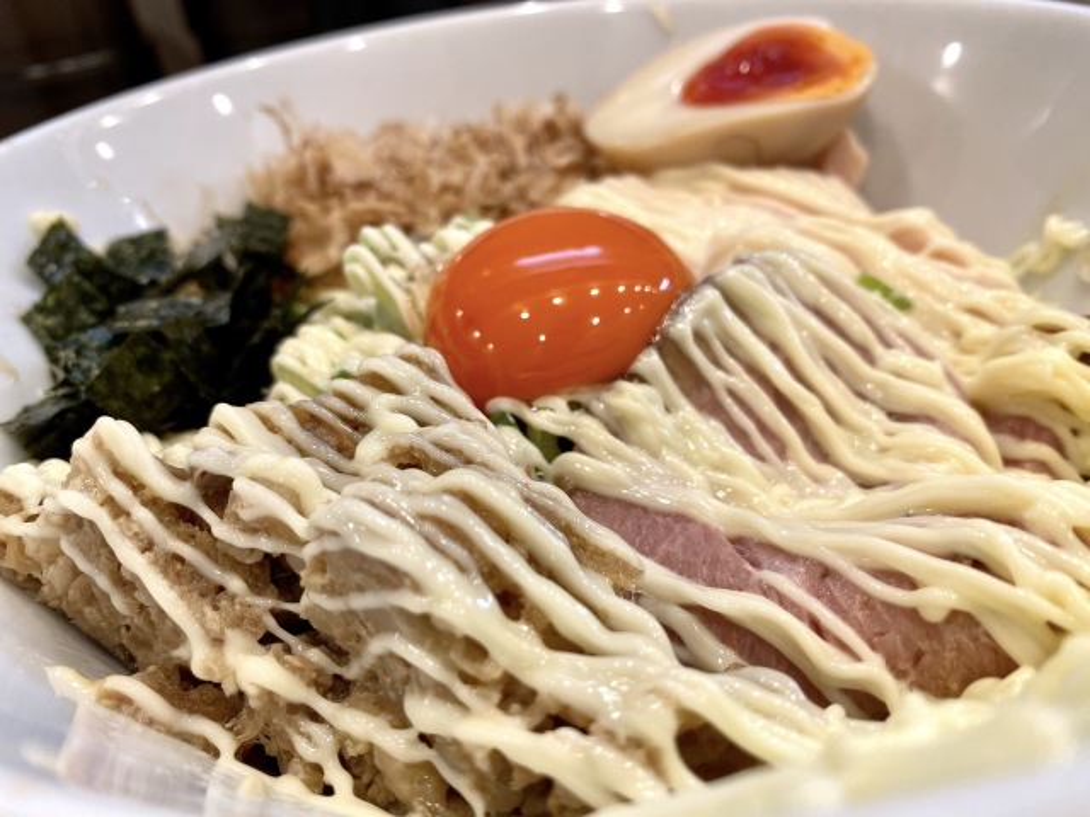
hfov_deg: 67.3
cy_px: 408
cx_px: 545
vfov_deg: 53.1
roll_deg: +7.0
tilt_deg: -32.5
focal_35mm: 26
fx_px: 819
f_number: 1.8
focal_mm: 4.25
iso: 80
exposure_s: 1/60
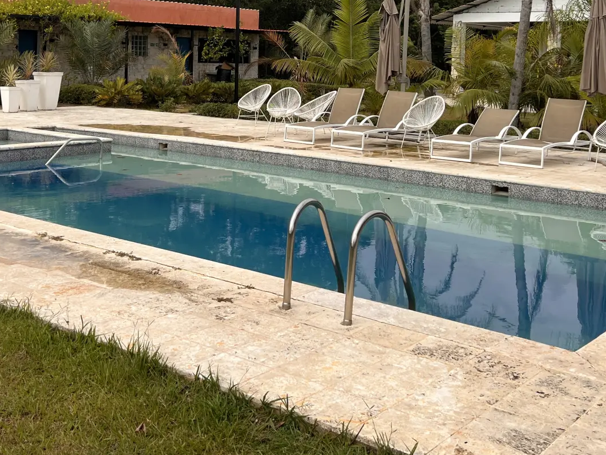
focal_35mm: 47
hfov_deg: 40.4
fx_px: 823
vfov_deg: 29.7
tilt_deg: -0.9
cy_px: 54
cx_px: 266
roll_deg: -1.2
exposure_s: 1/4444
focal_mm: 5.7
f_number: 1.5
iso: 50
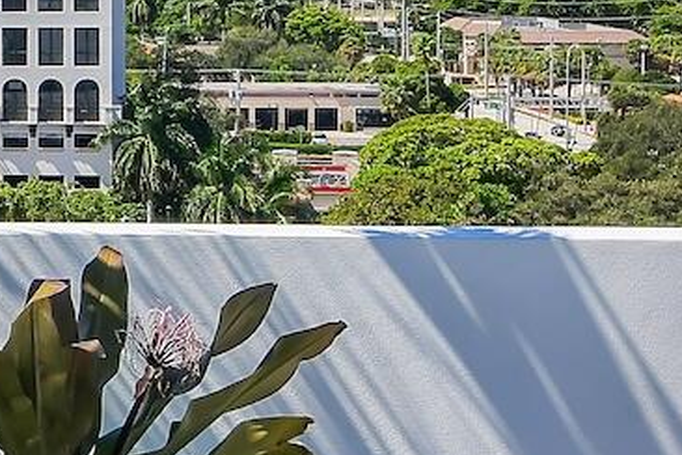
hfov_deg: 14.2
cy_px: -43
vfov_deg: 10.6
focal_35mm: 128
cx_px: -531
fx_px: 2425
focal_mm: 20
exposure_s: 1/2000
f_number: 8
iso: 400
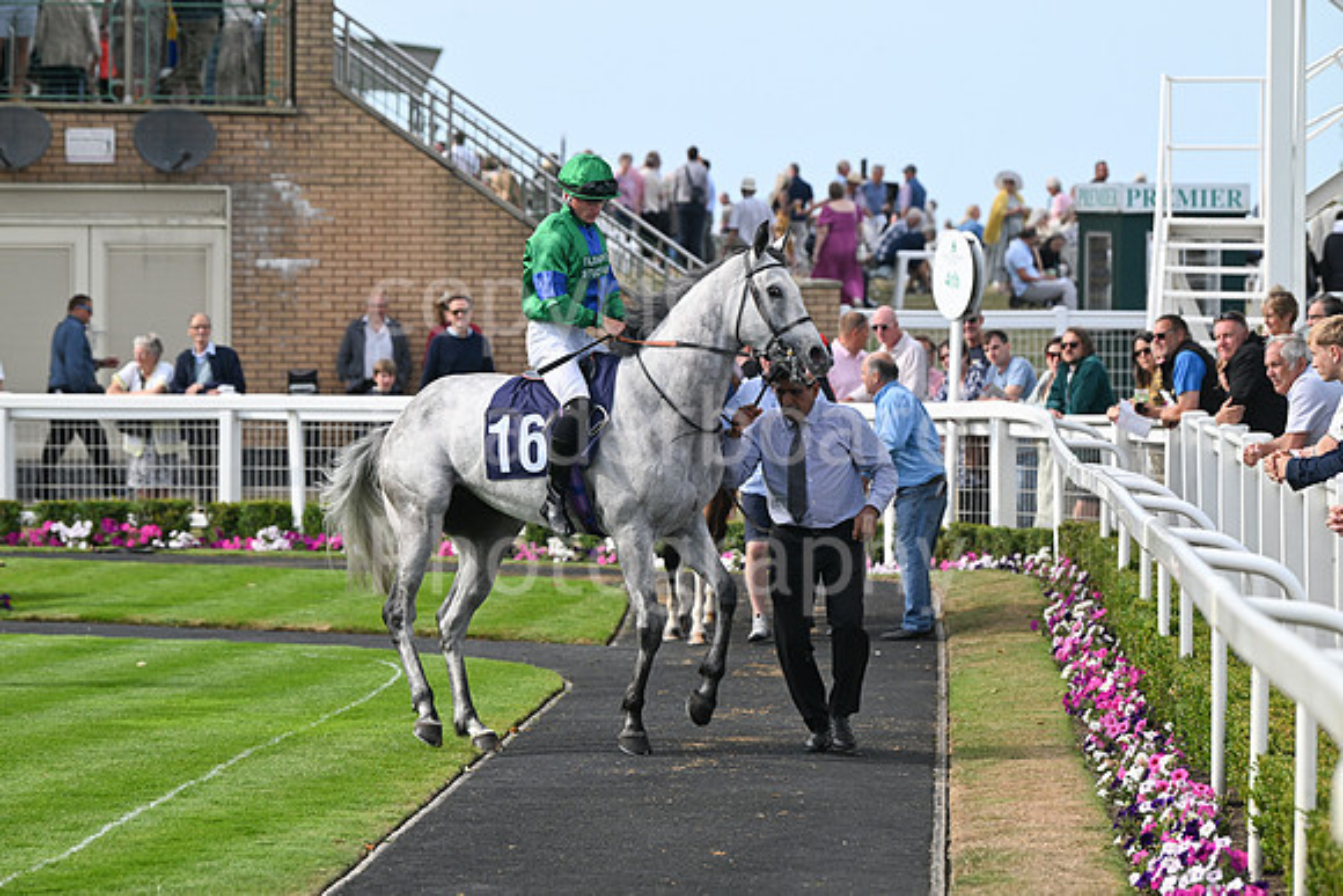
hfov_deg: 11.7
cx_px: 672
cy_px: 448
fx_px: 6530
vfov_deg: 7.9
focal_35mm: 175
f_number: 5.6
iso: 400
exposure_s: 1/1600
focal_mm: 175
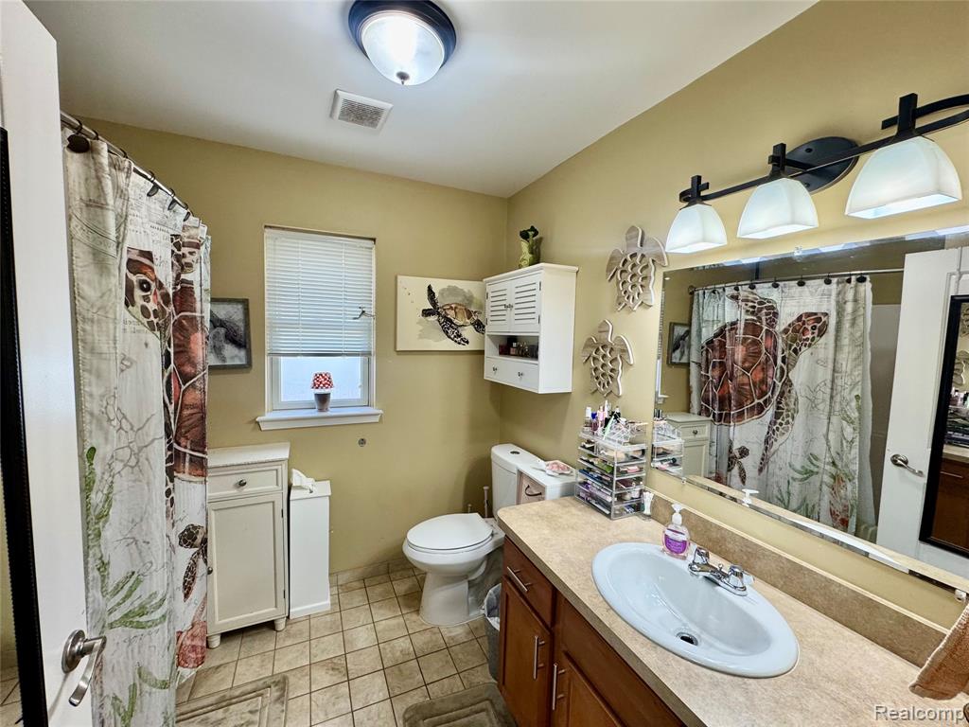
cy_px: 364
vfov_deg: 85.7
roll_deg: -1.8
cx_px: 484
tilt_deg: -6.2
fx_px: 392
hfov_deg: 102.1
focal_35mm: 14
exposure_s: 1/120
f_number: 2.2
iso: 200
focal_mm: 2.22
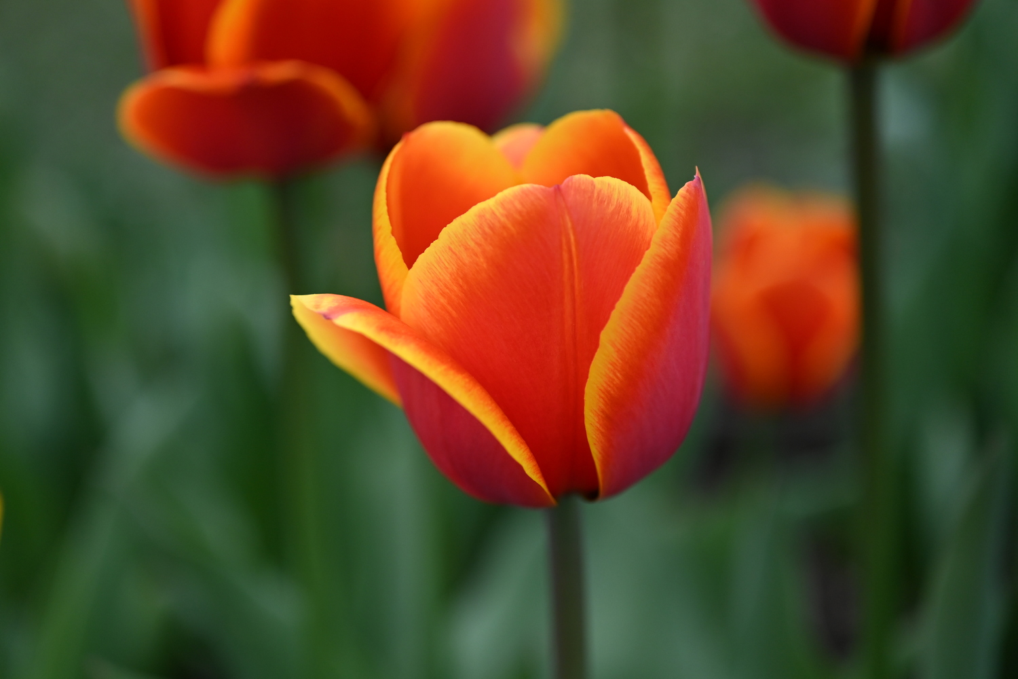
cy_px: 340
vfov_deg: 27.0
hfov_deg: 39.6
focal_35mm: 50
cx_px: 509
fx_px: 1414
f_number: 3.5
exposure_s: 1/6400
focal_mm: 50
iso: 640
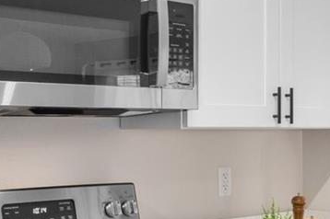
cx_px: 230
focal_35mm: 76
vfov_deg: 17.8
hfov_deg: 26.5
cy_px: 153
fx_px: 696
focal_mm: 17
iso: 320
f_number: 8
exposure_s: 1.6
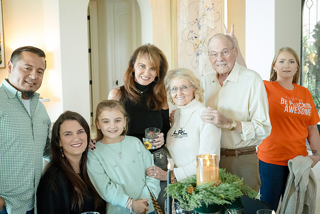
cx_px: 167
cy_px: 97
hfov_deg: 36.4
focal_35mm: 55
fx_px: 487
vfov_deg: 24.7
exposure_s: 1/80
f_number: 6.3
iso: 7200
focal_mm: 50
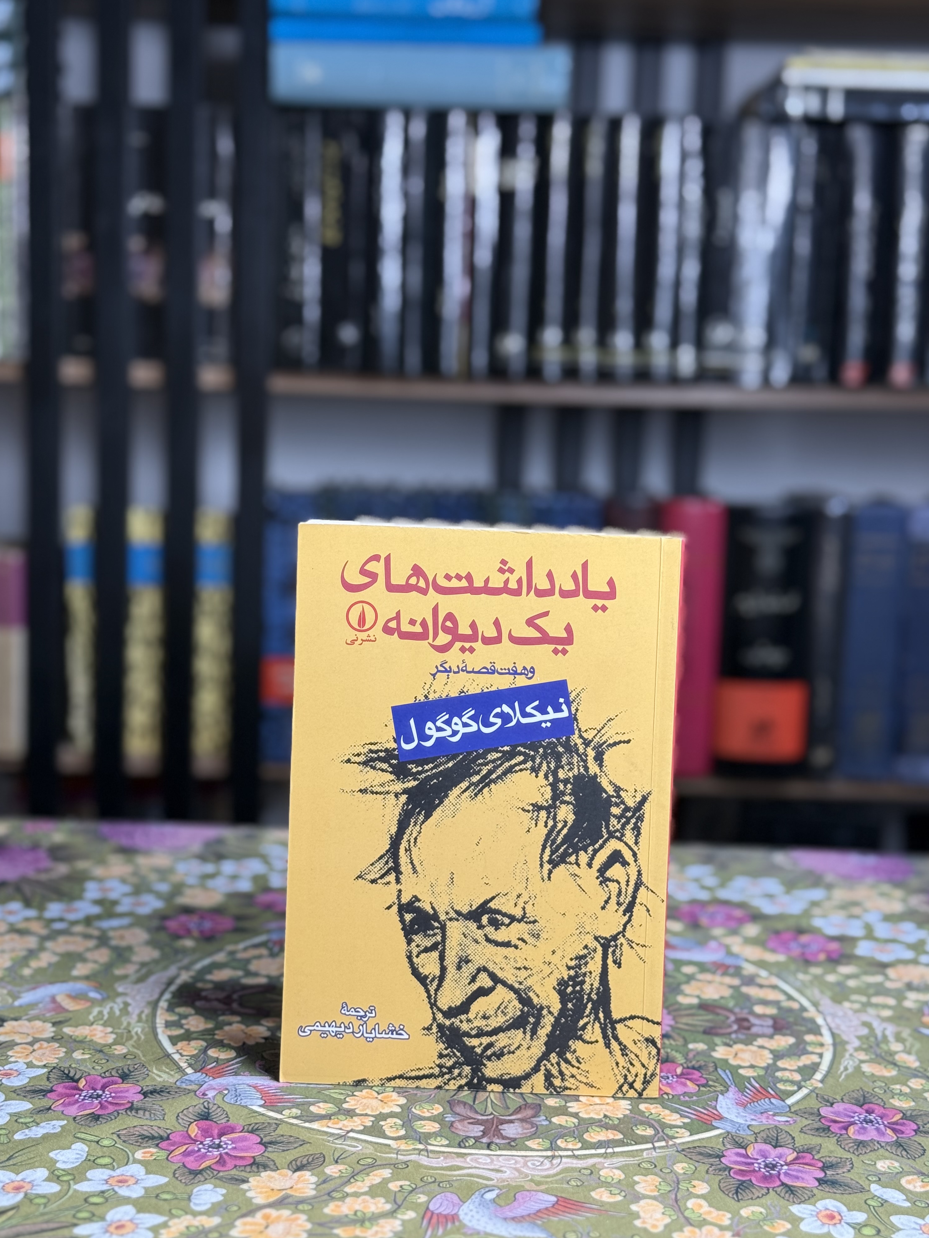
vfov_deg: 38.9
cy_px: 617
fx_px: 1754
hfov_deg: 29.7
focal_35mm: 49
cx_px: 458
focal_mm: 6.76
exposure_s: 1/100
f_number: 1.78
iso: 80
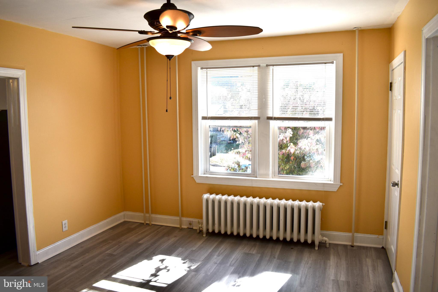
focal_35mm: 27
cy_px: 146
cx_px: 219
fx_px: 328
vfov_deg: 47.9
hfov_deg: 67.4
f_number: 5.6
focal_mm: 18
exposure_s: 1/125
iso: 100
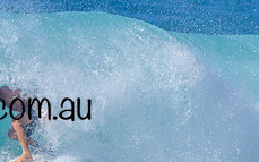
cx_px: -28
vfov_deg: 0.5
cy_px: 93
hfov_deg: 0.8
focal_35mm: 2587
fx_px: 18256
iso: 640
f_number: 11
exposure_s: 1/2000
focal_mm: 1000
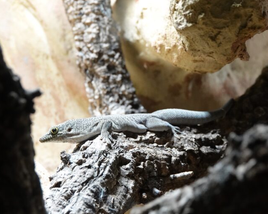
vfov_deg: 9.1
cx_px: 161
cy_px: 107
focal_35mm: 169
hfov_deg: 11.4
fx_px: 1340
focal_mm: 54.57
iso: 1600
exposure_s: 1/500
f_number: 4
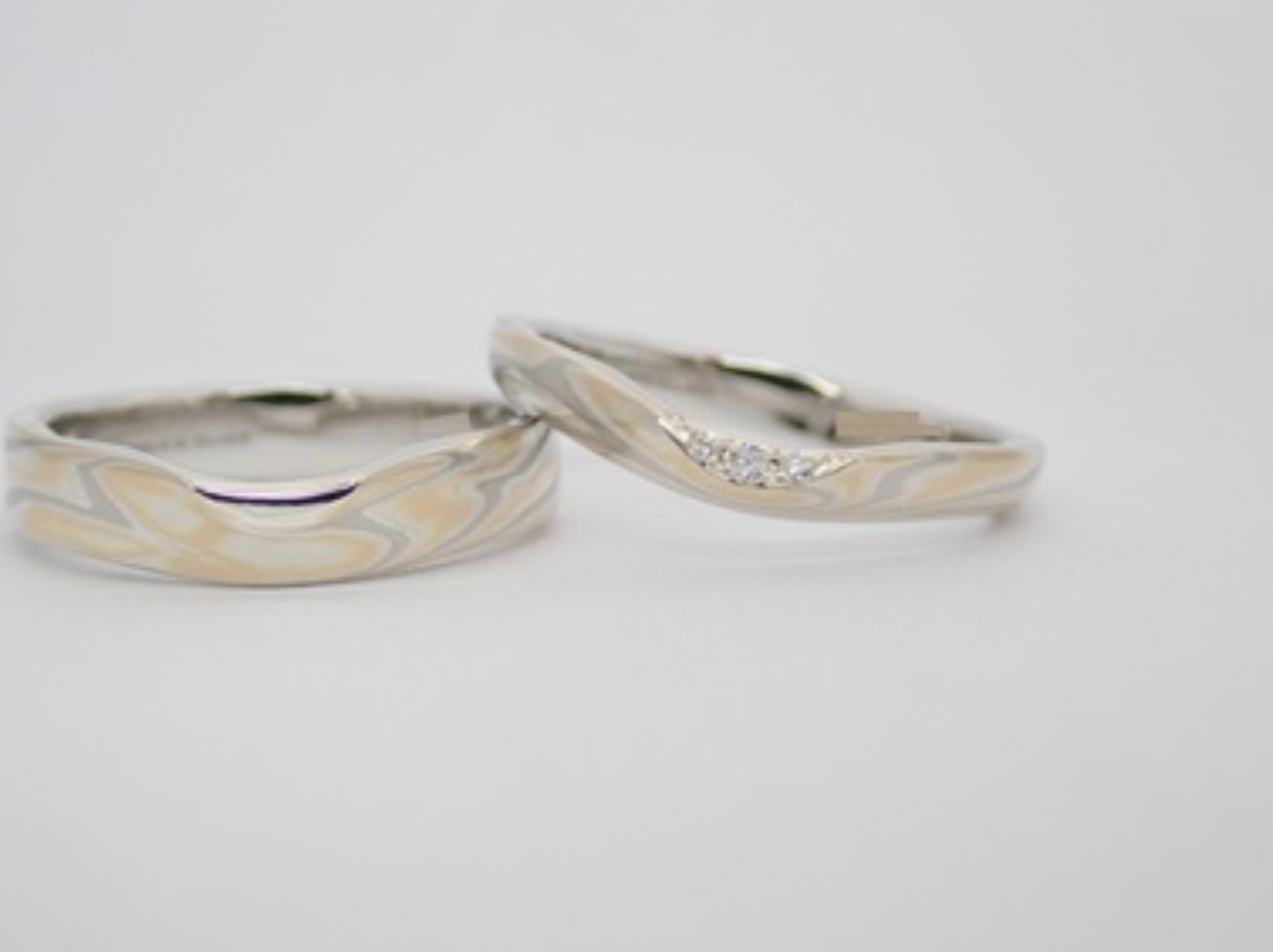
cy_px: 468
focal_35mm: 80
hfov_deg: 24.4
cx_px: 527
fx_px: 2939
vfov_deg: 18.4
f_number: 3.8
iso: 200
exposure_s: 1/125
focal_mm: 11.88
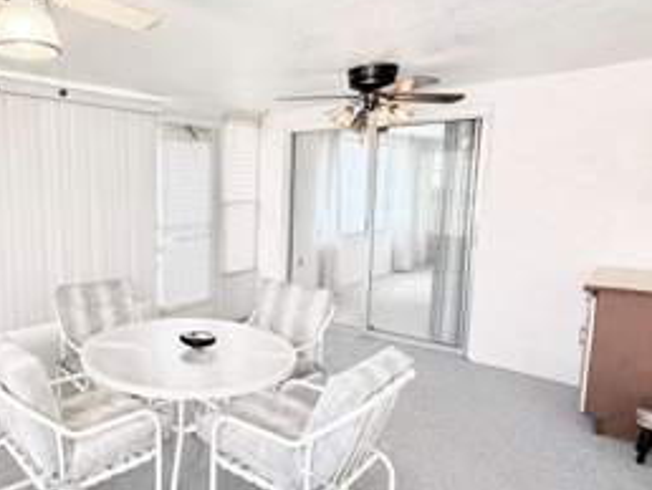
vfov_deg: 53.1
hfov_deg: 64.6
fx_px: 490
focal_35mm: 26
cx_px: 192
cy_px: 260
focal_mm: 2.22
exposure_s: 1/60
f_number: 2.2
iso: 250
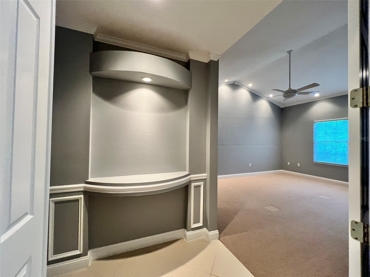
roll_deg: -1.0
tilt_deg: +0.5
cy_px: 138
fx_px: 139
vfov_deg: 89.9
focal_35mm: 13
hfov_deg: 106.2
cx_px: 185
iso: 250
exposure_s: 1/60
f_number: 1.8
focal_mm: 1.57
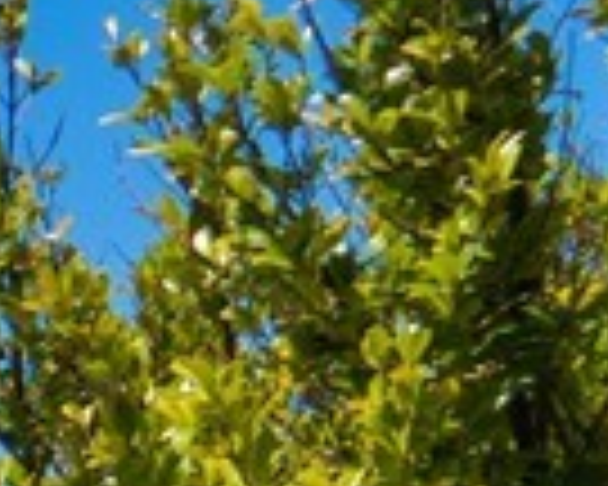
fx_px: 3671
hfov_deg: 7.4
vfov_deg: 7.0
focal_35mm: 204
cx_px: -1671
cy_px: 1332
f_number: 8
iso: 160
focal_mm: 18
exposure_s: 1/500
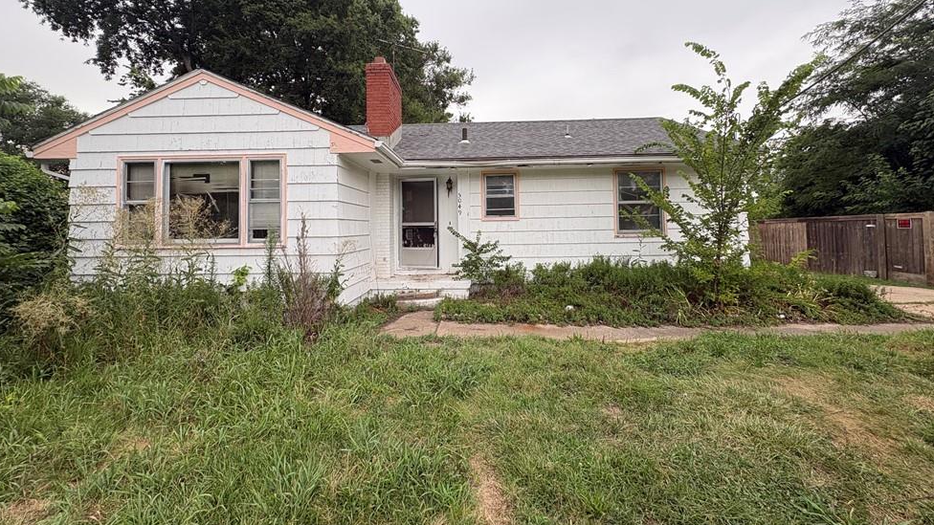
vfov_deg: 66.5
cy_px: 213
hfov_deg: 99.4
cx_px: 464
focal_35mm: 16
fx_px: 396
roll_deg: +0.7
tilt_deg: +3.0
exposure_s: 1/99
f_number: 2.2
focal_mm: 2.22
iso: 40
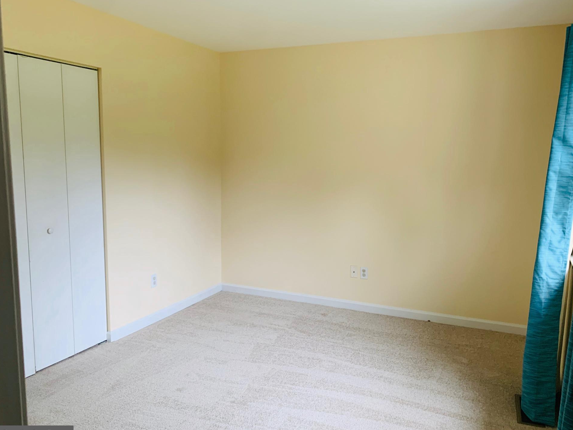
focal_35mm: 28
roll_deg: -1.3
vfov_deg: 49.7
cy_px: 219
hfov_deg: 63.4
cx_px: 307
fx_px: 463
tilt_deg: -7.4
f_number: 1.8
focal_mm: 4.25
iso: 80
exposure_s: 1/60
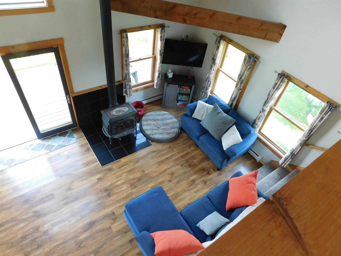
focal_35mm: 23
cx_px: 170
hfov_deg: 73.9
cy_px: 128
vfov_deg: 58.9
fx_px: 227
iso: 200
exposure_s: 1/30
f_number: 3
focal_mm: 4
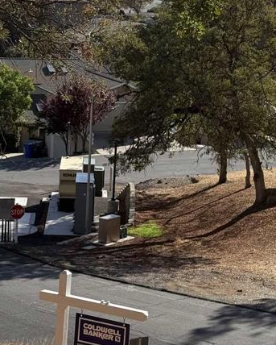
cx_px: 176
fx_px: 1142
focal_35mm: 112
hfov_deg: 13.8
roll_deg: -1.9
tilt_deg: -5.3
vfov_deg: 17.0
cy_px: 81
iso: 64
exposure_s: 1/4878
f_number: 1.78
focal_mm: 6.76
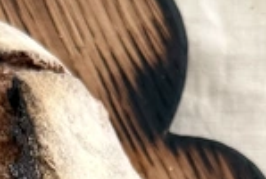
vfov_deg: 8.5
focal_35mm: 147
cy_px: 442
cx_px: 5
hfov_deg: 13.8
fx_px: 1088
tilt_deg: -85.6
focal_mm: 6.76
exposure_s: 1/50
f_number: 1.78
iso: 320
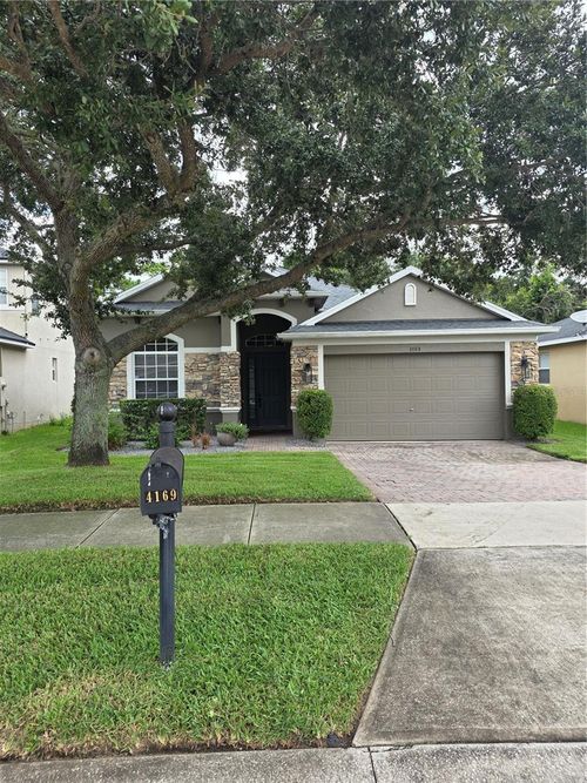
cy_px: 392
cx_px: 294
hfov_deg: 58.9
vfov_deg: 73.9
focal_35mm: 23
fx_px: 520
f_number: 1.7
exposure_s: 1/359
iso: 32
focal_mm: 6.25
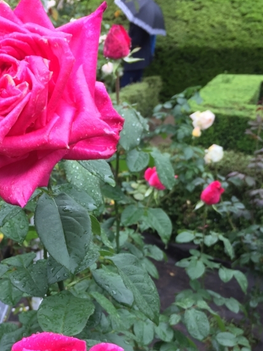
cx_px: 71
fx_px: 527
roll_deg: -1.1
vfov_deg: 36.0
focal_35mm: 52
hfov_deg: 27.7
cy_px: 262
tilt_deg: -25.1
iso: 32
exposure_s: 1/60
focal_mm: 4.15
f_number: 2.2
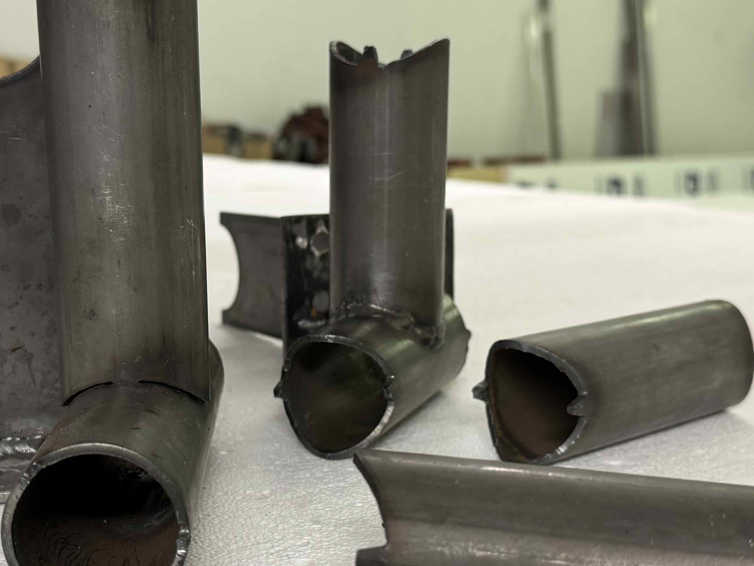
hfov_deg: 37.3
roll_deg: -0.8
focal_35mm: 51
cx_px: 301
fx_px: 1111
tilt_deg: -11.1
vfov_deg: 28.5
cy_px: 329
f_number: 1.78
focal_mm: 6.76
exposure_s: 1/60
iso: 200
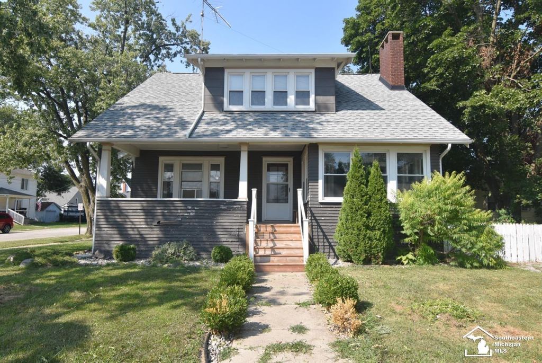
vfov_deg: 59.6
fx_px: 316
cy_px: 182
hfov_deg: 81.1
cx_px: 271
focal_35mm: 21
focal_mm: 14
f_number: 7.1
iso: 200
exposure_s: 1/250
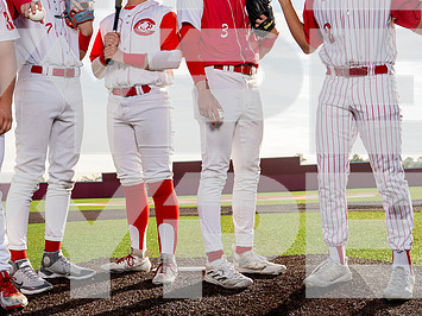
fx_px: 695
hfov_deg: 33.4
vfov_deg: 25.4
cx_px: 134
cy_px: 85
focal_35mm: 57
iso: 100
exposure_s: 1/1000
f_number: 4
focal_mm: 28
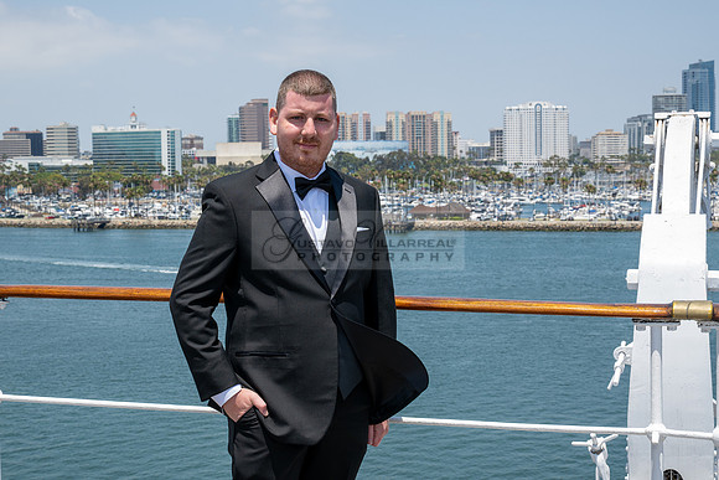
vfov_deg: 20.9
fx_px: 1298
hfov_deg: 31.0
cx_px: 360
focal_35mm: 65
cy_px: 240
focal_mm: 65
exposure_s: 1/200
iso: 200
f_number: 13
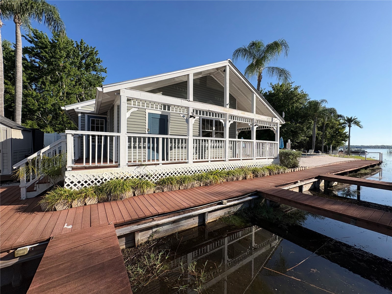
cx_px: 196
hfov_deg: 102.1
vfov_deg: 85.7
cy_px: 147
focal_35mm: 14
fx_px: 159
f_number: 2.2
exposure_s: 1/1567
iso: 50
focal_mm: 2.22
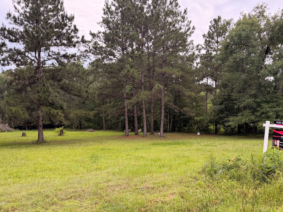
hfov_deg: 52.2
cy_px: 147
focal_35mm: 35
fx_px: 286
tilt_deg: -4.7
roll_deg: +0.7
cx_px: 173
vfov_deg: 40.0
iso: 64
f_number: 1.78
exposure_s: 1/169
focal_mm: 6.76
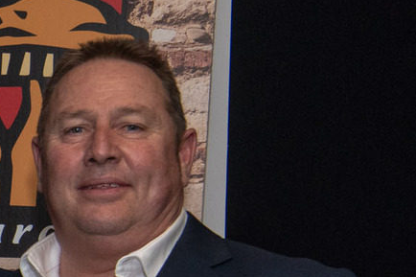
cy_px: 358
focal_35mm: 155
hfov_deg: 12.2
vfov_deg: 8.7
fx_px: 1790
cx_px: -321
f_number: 8
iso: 1000
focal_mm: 35
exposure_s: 1/60
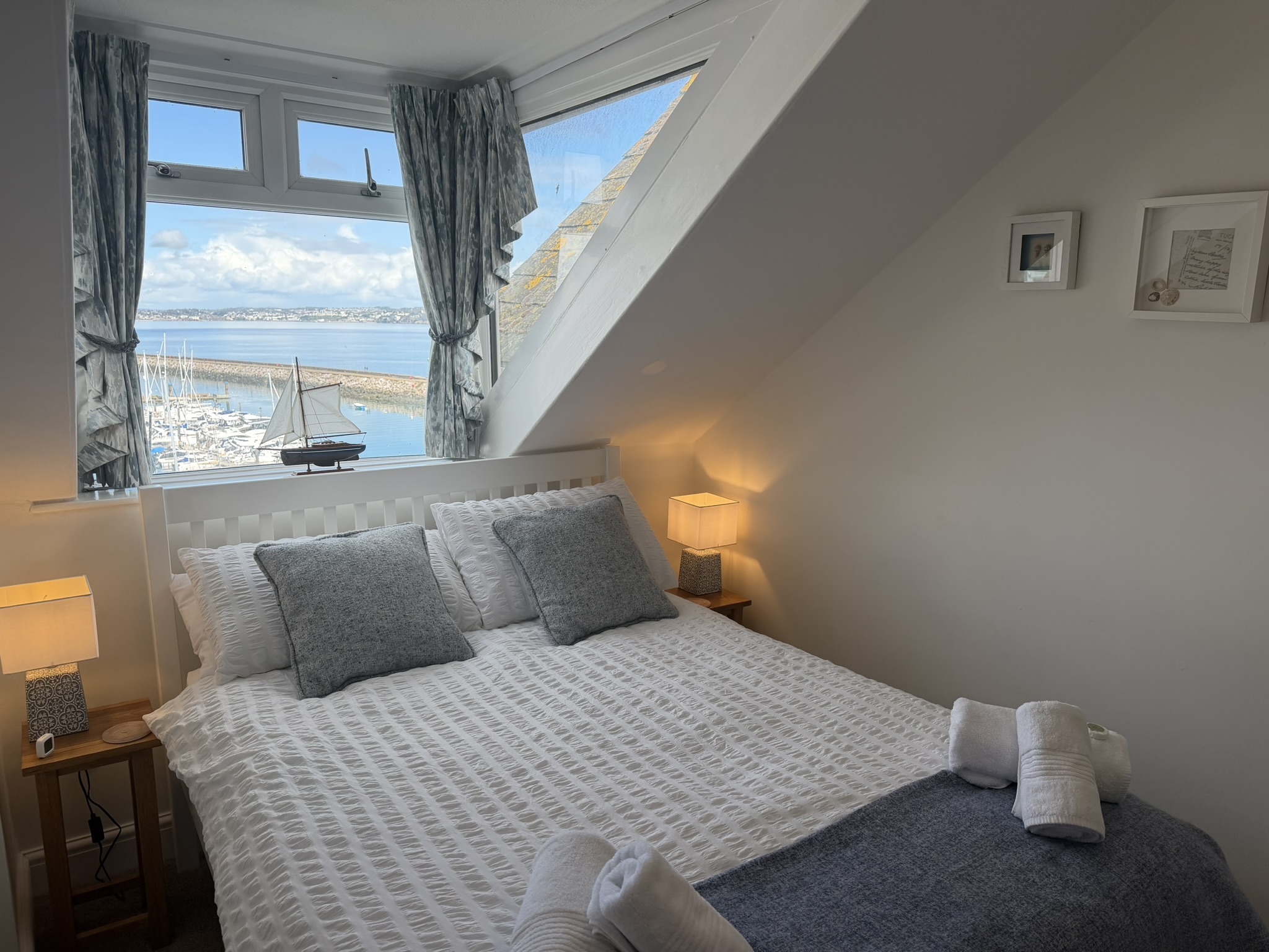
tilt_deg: -10.4
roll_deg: -0.6
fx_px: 880
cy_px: 476
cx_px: 634
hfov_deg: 71.6
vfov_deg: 56.8
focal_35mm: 24
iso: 100
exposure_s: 1/888
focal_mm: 6.76
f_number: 1.78
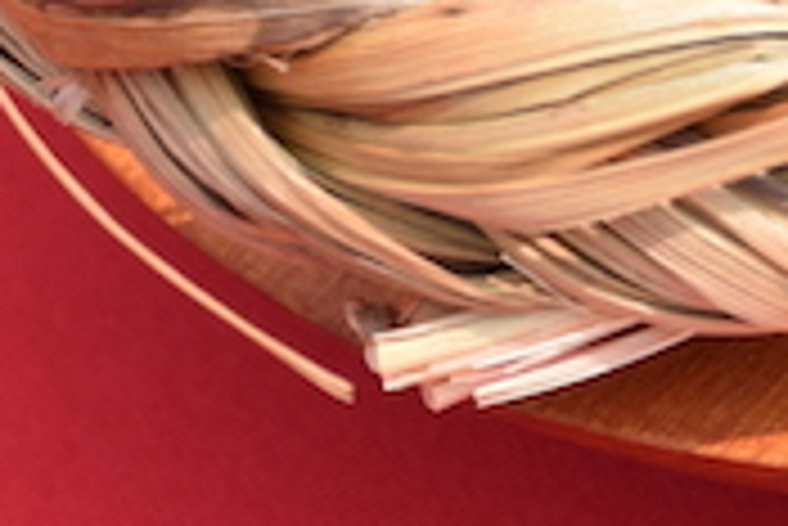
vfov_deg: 4.1
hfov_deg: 6.2
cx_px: 923
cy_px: -647
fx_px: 7207
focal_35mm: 329
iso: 200
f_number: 4.5
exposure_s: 1/1000
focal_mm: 32
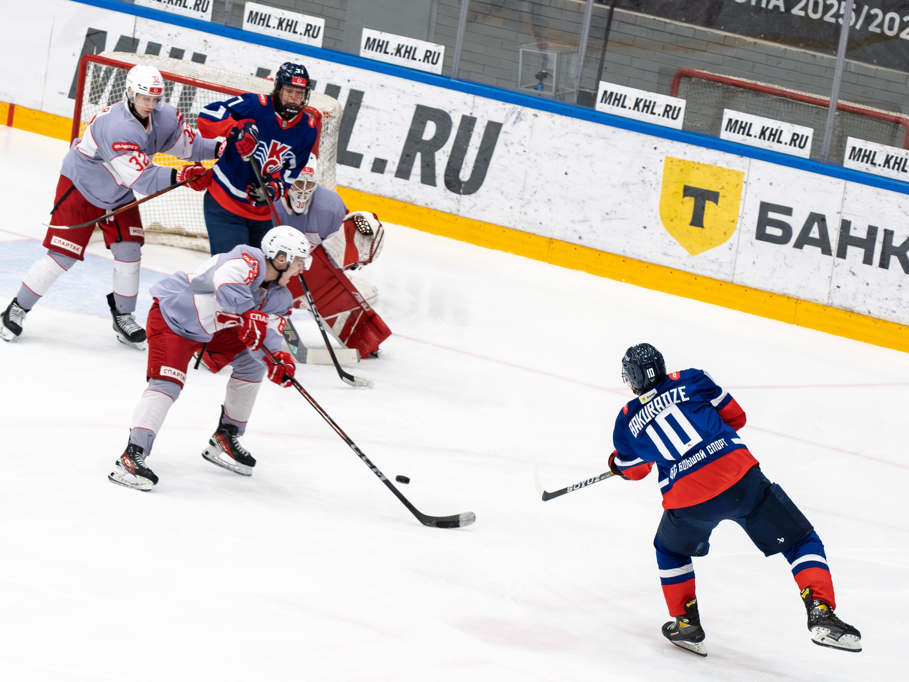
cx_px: 389
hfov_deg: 9.4
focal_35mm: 210
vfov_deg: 7.1
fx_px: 5515
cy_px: 371
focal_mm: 93
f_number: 4
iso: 1600
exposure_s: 1/1000
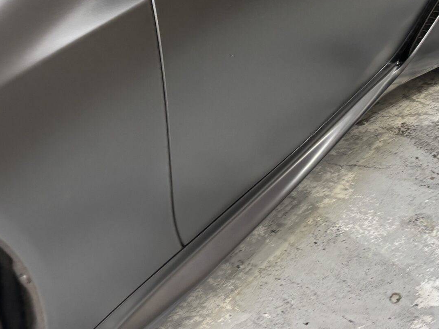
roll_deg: +6.1
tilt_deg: -20.6
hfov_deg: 31.0
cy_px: 21
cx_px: 146
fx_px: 786
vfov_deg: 22.9
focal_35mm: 62
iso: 100
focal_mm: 5.96
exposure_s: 1/60
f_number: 1.6
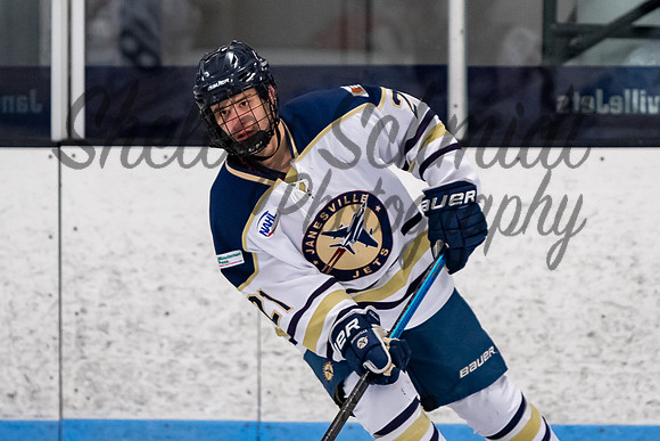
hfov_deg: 4.3
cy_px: 133
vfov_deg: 2.8
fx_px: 8867
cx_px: 282
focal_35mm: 484
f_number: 3.2
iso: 2000
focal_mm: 200
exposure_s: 1/640
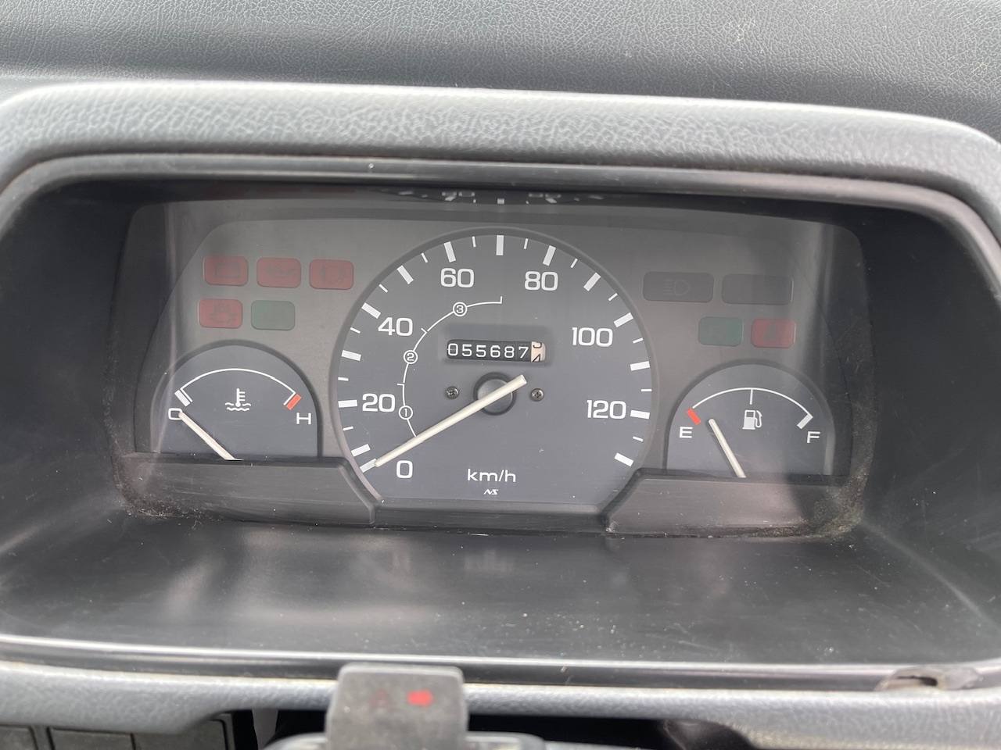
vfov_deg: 54.9
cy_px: 375
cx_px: 500
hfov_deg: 69.4
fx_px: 723
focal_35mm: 25
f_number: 1.6
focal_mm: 5.1
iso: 125
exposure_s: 1/121
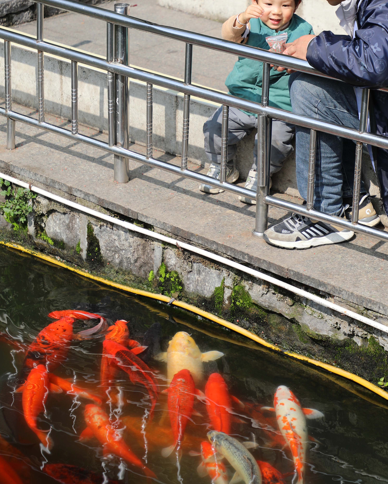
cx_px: 233
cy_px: 136
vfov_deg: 16.8
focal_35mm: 114
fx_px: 1636
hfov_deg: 13.5
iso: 80
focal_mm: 70
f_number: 4
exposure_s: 1/160
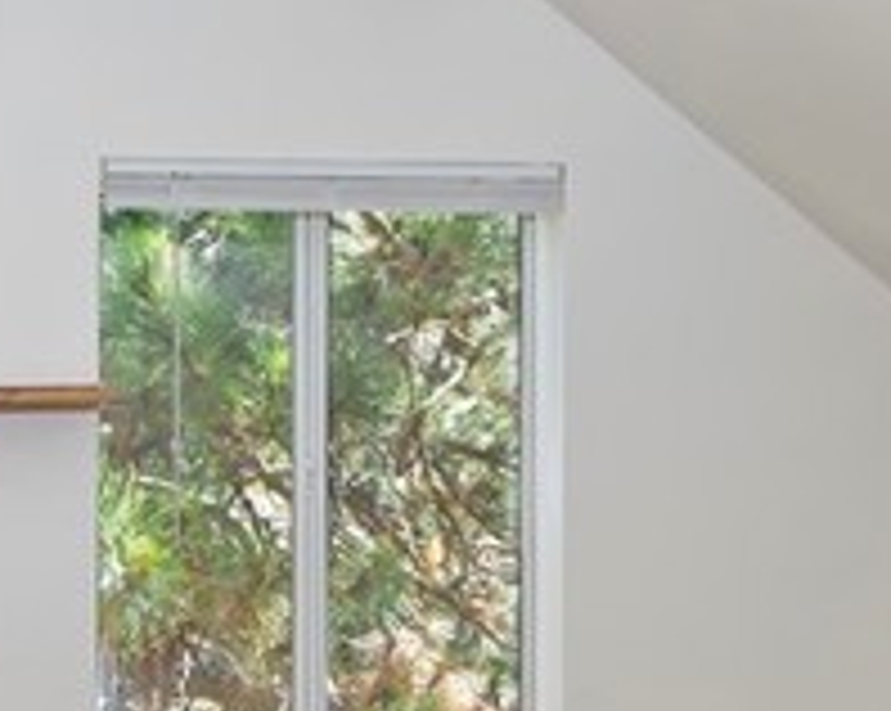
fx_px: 1791
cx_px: -68
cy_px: 551
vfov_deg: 22.2
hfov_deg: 26.0
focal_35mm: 68
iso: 400
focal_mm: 14
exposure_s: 1/20
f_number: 8
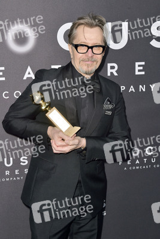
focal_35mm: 50
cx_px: 80
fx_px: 333
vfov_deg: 39.6
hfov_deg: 27.0
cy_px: 120
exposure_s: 1/320
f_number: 6.3
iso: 500
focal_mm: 50
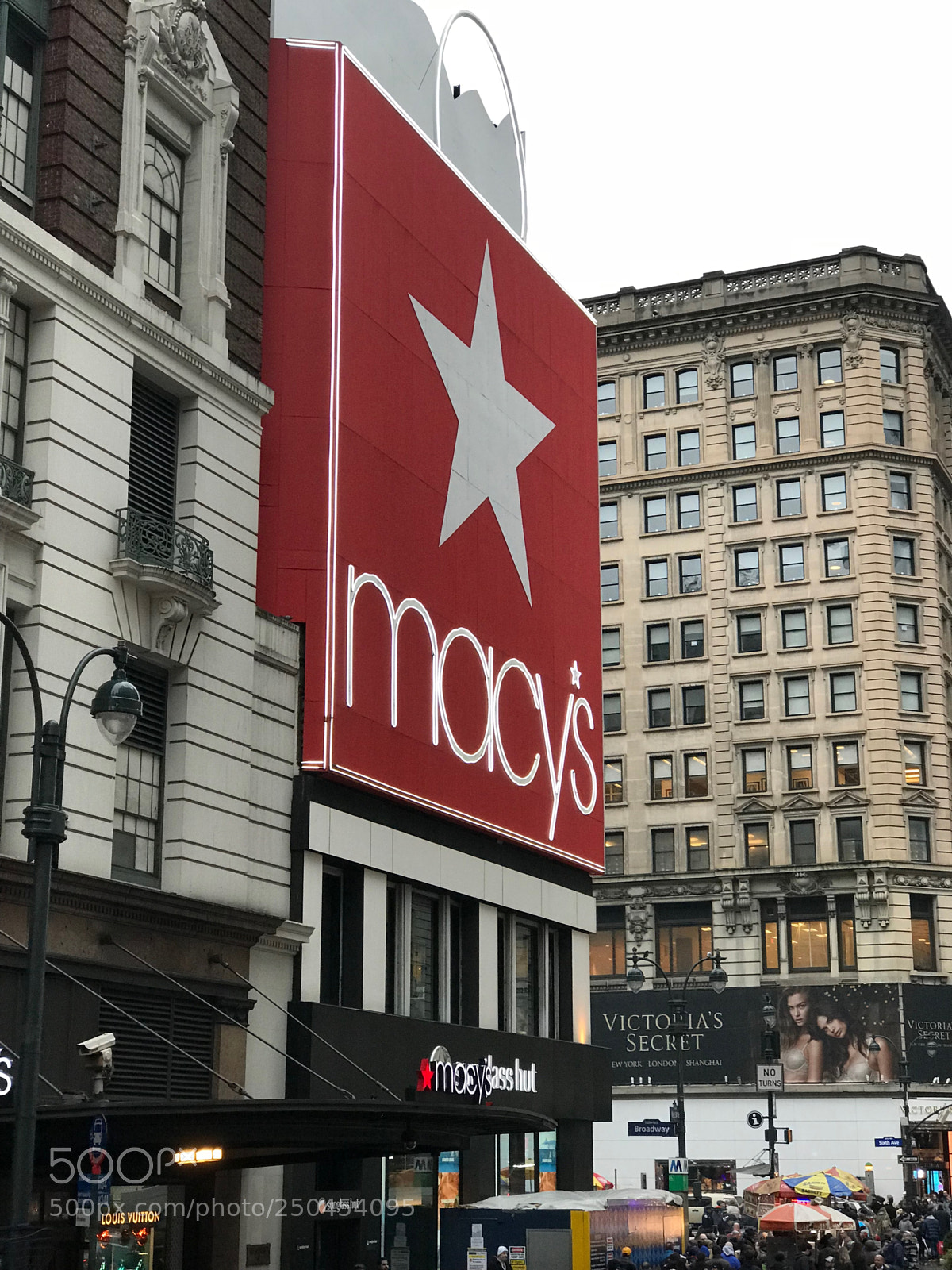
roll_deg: -0.6
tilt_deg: +18.5
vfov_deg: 33.8
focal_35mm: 57
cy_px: 635
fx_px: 2090
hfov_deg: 25.7
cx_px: 476
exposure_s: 1/60
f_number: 2.8
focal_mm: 6.6
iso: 64
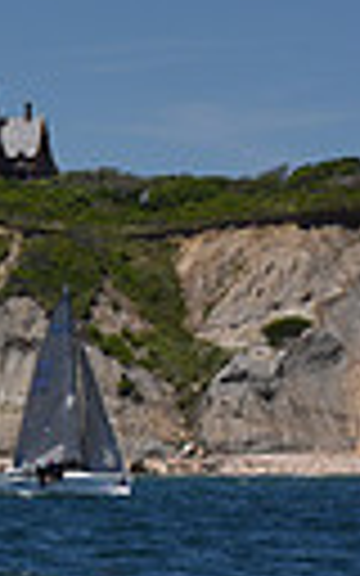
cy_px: 331
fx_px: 5070
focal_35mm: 323
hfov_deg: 3.9
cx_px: -940
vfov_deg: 6.5
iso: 250
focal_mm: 70
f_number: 7.1
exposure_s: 1/800
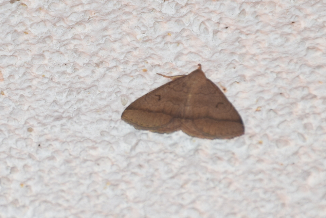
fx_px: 1902
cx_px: 163
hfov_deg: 9.8
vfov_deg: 6.5
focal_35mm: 210
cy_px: 109
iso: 320
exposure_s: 1/60
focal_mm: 140
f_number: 7.1
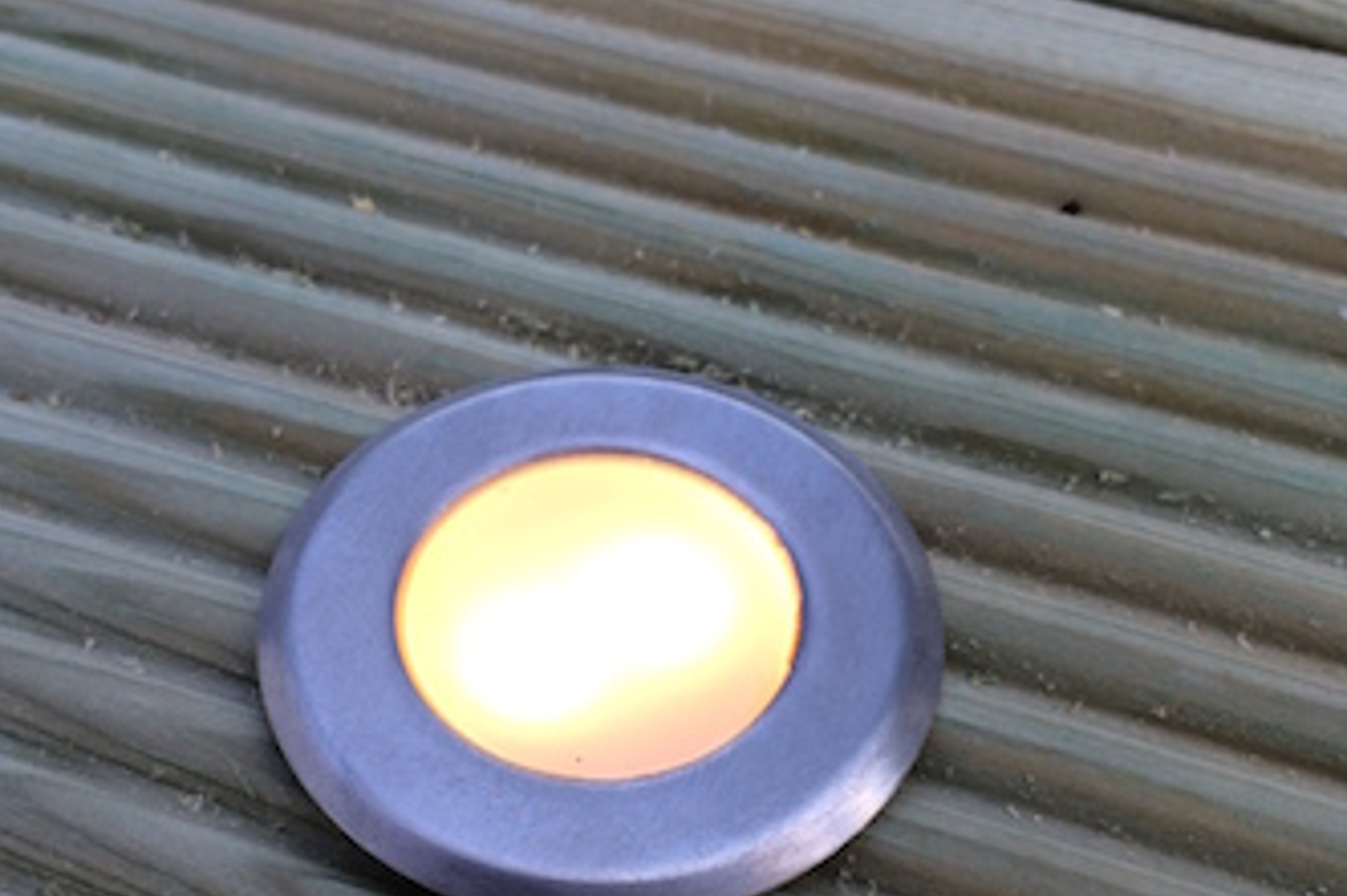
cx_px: 592
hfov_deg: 39.6
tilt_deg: -54.1
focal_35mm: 50
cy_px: 626
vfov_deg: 26.7
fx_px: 1870
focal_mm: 4.15
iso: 32
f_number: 2.2
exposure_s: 1/172
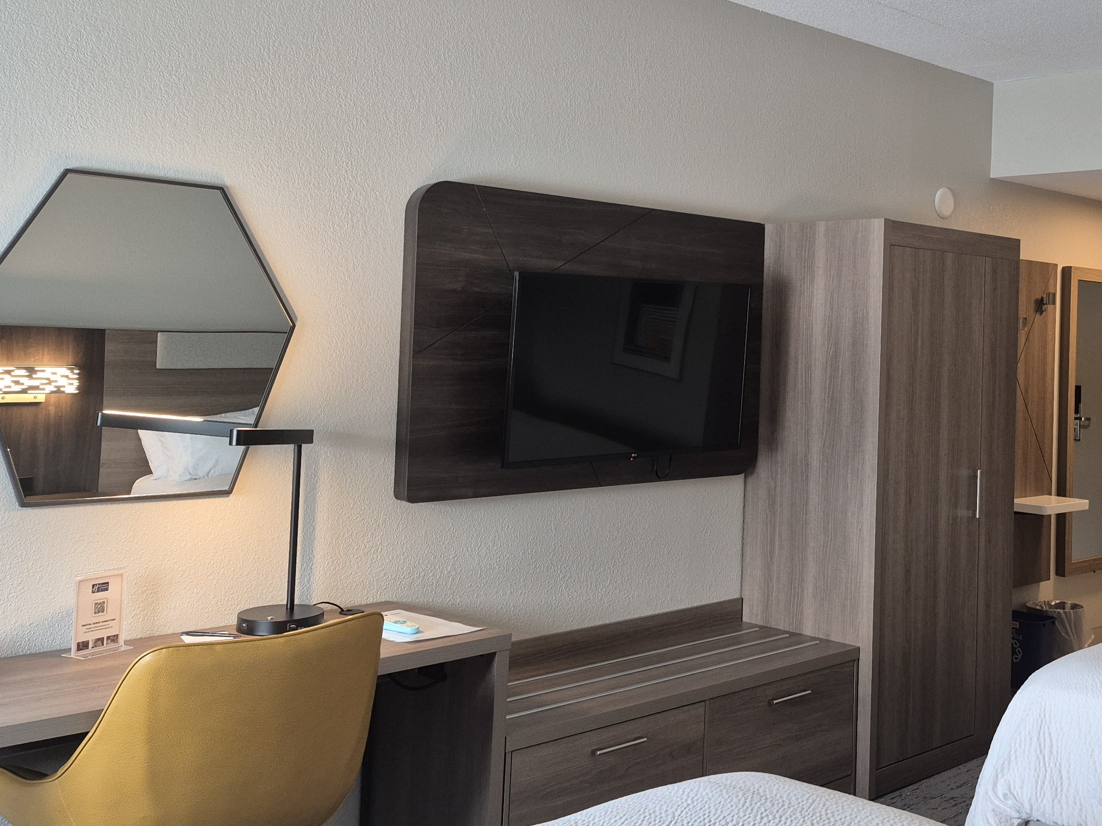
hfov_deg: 45.1
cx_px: 836
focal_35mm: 40
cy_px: 310
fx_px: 1273
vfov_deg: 35.8
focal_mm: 5.4
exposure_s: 1/120
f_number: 1.8
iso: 250
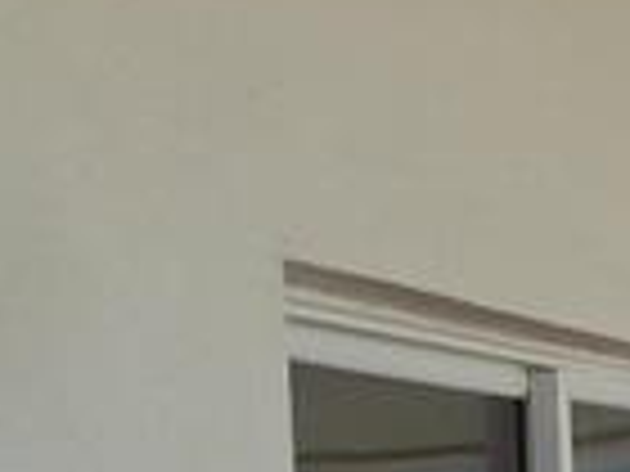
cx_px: 824
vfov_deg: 7.5
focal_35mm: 183
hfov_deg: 10.6
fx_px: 3331
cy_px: 1232
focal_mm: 4.1
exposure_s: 1/400
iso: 125
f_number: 4
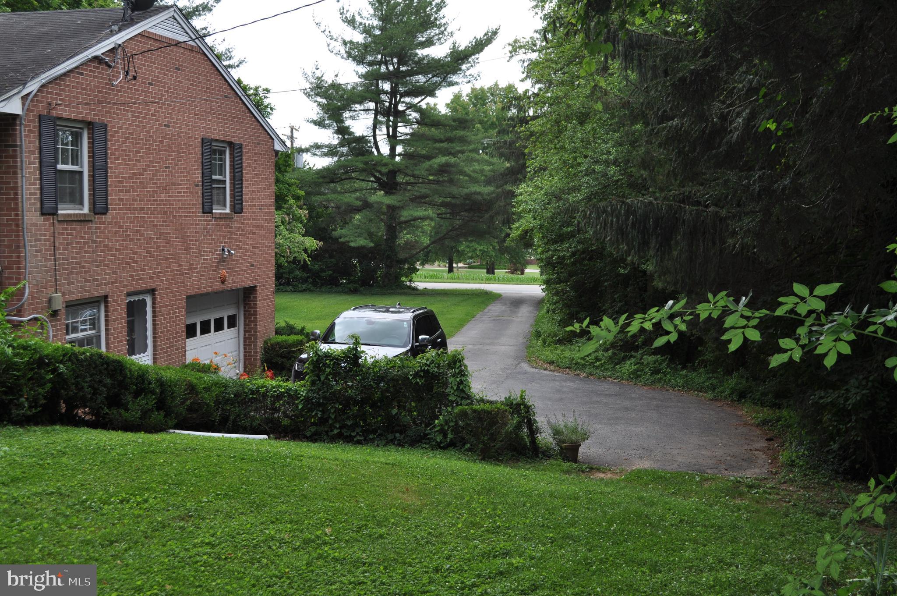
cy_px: 298
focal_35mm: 42
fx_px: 1045
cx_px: 448
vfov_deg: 31.8
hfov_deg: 46.5
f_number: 5.6
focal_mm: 28
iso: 200
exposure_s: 1/200
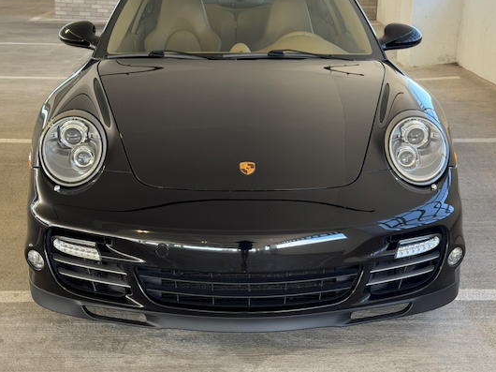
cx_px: 252
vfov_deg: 25.2
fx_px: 831
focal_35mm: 58
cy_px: 154
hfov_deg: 33.2
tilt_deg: -15.4
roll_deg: -2.2
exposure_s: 1/92
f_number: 1.78
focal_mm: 6.76
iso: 100
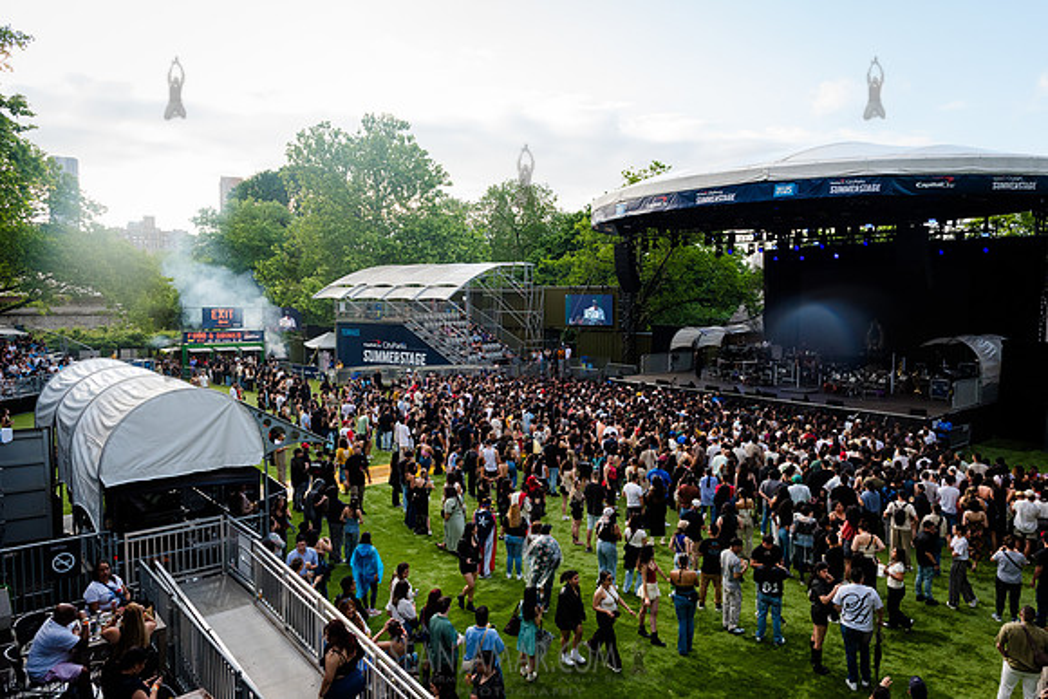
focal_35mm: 25
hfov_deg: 72.5
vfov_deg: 52.1
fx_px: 715
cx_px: 531
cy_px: 349
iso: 1000
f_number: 4.5
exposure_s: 1/1000
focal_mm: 24
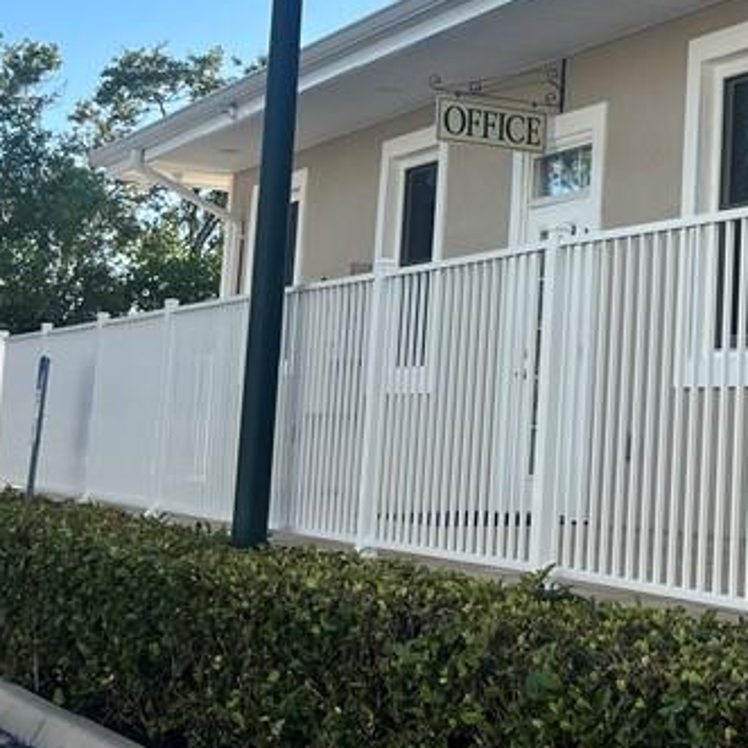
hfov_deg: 22.5
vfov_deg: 24.1
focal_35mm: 71
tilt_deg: +7.7
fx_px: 1736
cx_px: 881
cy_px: 203
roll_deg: -0.9
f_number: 1.5
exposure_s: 1/2915
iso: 50
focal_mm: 5.7
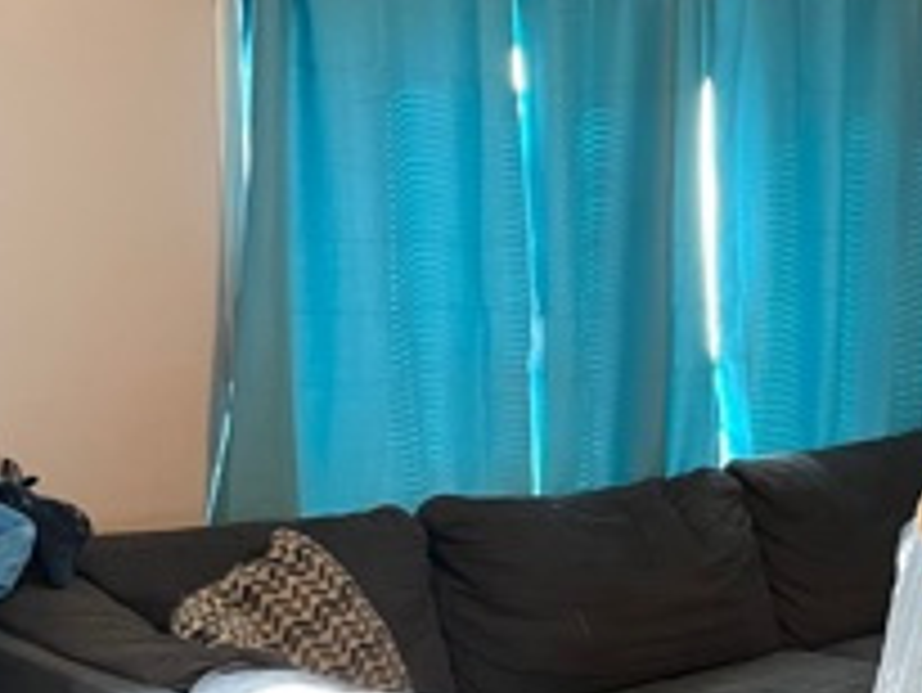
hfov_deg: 22.1
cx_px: 1133
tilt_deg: -7.4
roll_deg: +0.1
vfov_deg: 18.2
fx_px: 2159
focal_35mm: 81
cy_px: 351
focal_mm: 4.2
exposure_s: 1/60
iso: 500
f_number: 1.6
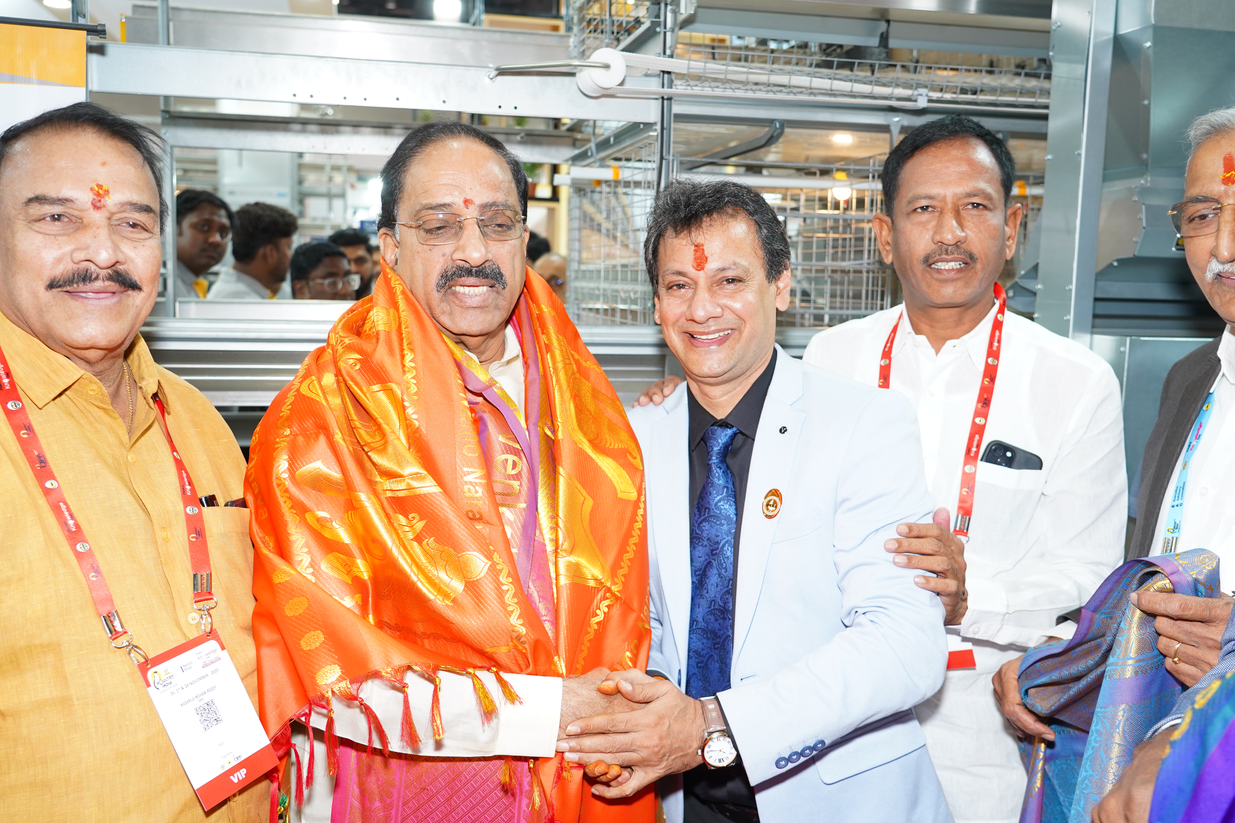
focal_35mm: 33
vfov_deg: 40.0
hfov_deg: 57.2
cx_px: 618
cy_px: 412
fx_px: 1132
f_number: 4.5
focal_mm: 33
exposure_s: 1/100
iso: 1000
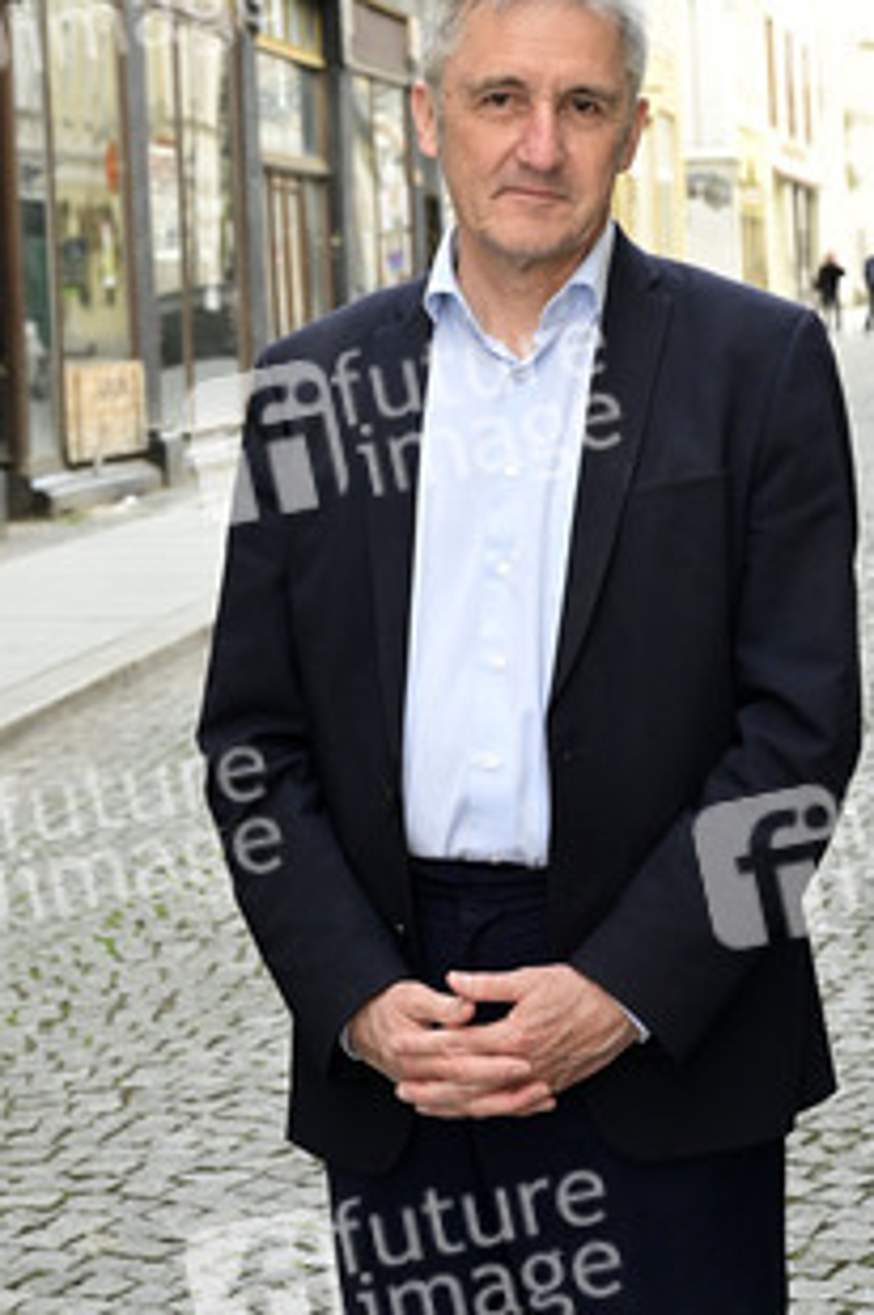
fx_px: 2591
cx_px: 526
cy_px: 636
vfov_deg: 28.5
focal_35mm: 71
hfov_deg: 19.1
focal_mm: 55
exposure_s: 1/200
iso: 2500
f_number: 7.1
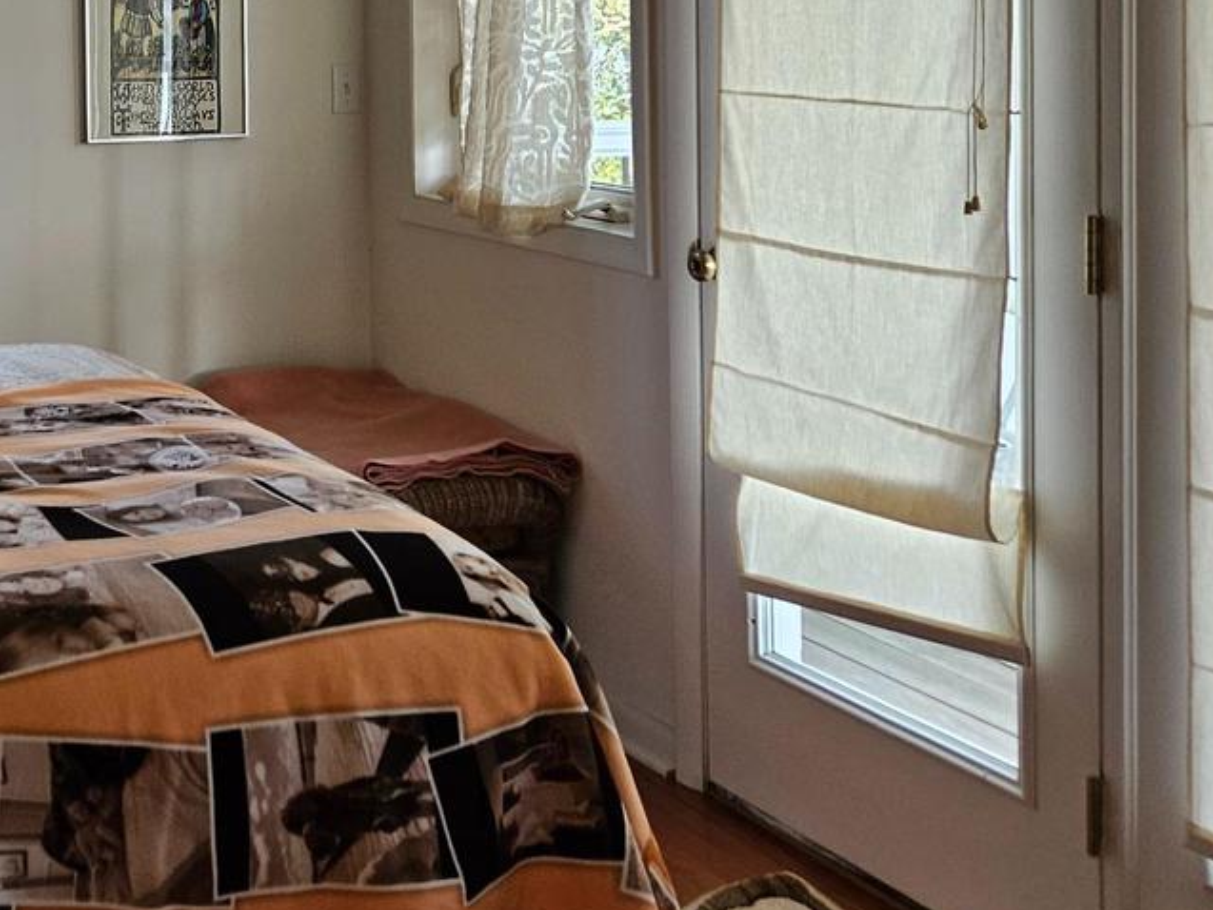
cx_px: -124
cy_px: 15
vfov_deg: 26.6
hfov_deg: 32.4
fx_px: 1823
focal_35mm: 52
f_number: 1.8
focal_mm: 5.4
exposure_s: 1/120
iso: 250
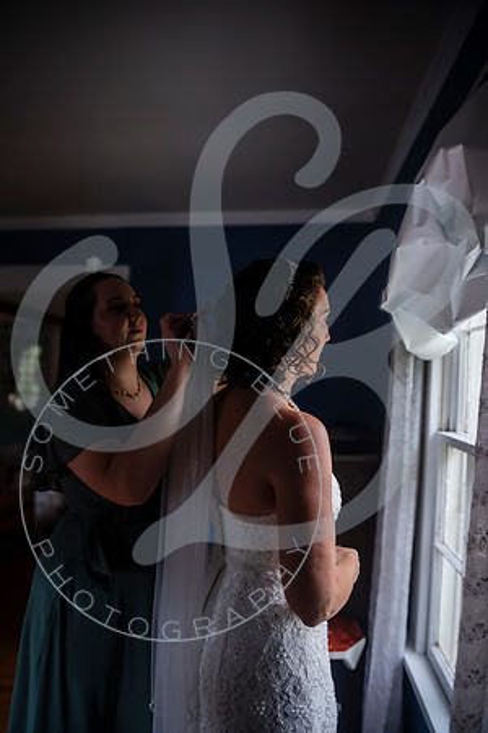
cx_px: 244
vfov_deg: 73.7
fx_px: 488
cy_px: 366
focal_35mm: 24
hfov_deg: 53.1
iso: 1600
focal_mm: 24
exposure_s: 1/160
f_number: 2.8
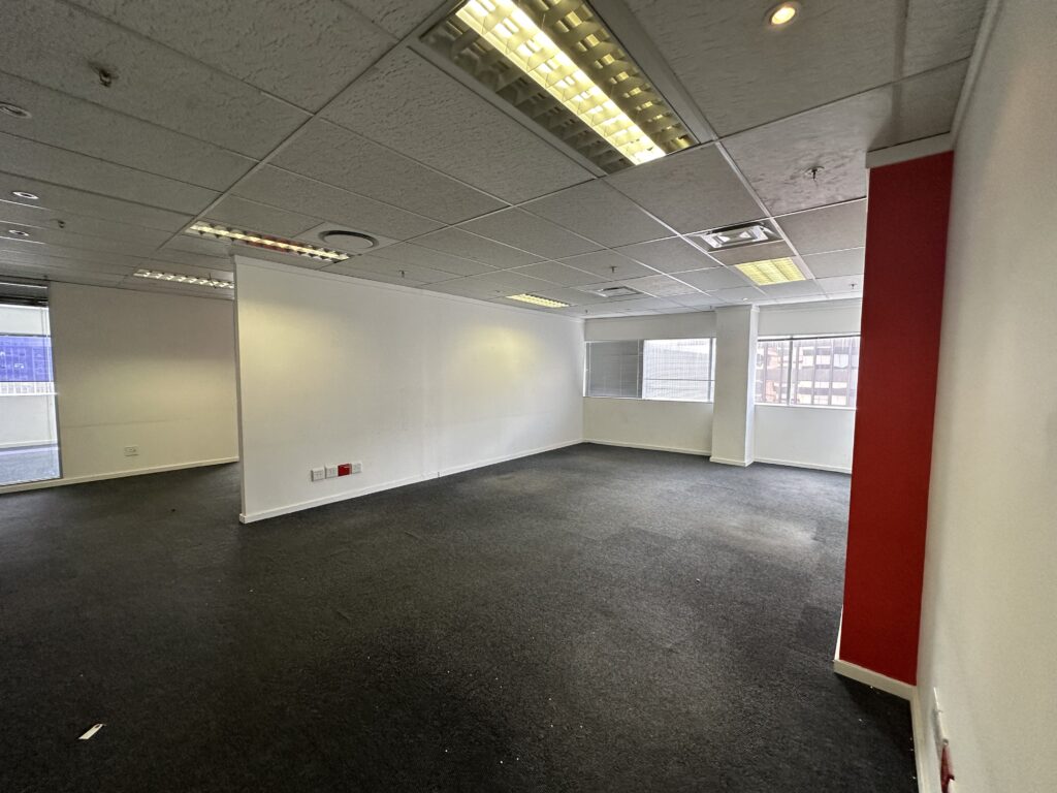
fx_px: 427
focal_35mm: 14
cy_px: 396
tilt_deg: -5.4
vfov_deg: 85.7
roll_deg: -2.5
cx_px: 528
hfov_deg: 102.1
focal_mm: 2.22
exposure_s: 1/100
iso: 160
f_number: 2.2
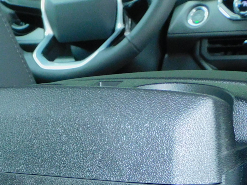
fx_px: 556
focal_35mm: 78
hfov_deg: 24.7
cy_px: 289
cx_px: 62
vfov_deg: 16.9
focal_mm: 4.3
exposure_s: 1/30
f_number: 3.3
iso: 200
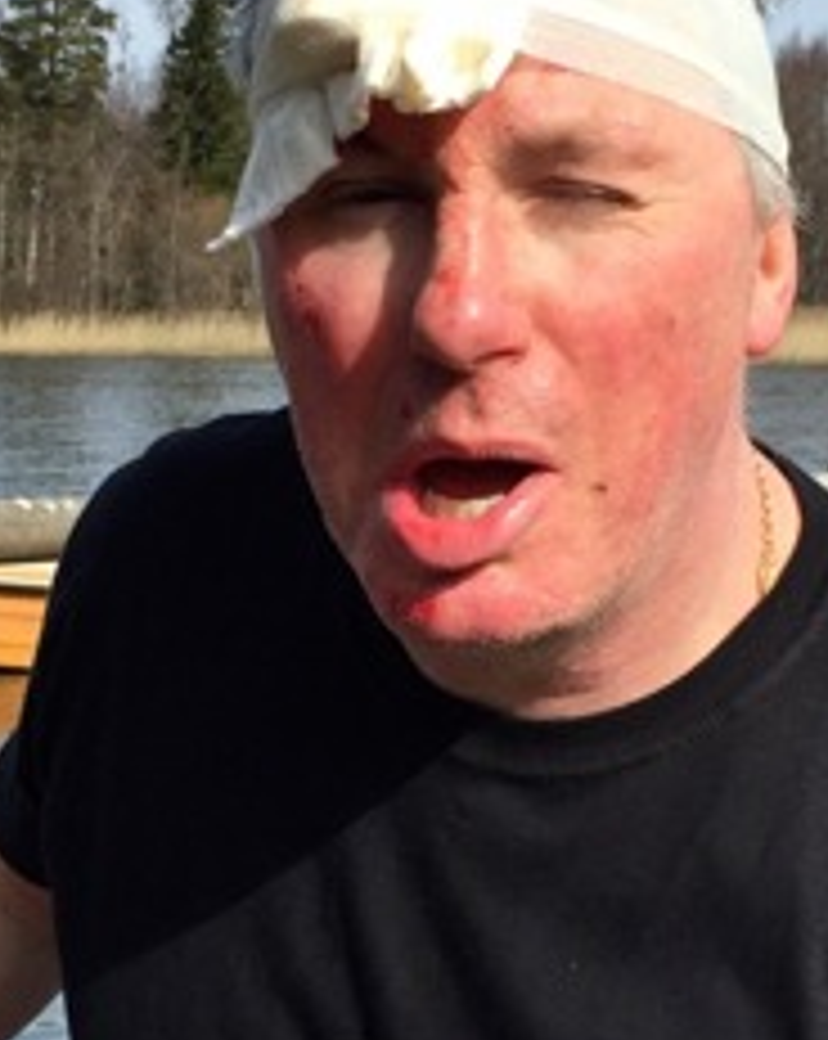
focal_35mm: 82
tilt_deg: -4.9
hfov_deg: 18.7
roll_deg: -1.9
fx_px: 2518
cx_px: 452
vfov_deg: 23.3
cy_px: 549
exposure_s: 1/1582
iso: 32
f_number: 2.2
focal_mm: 4.15
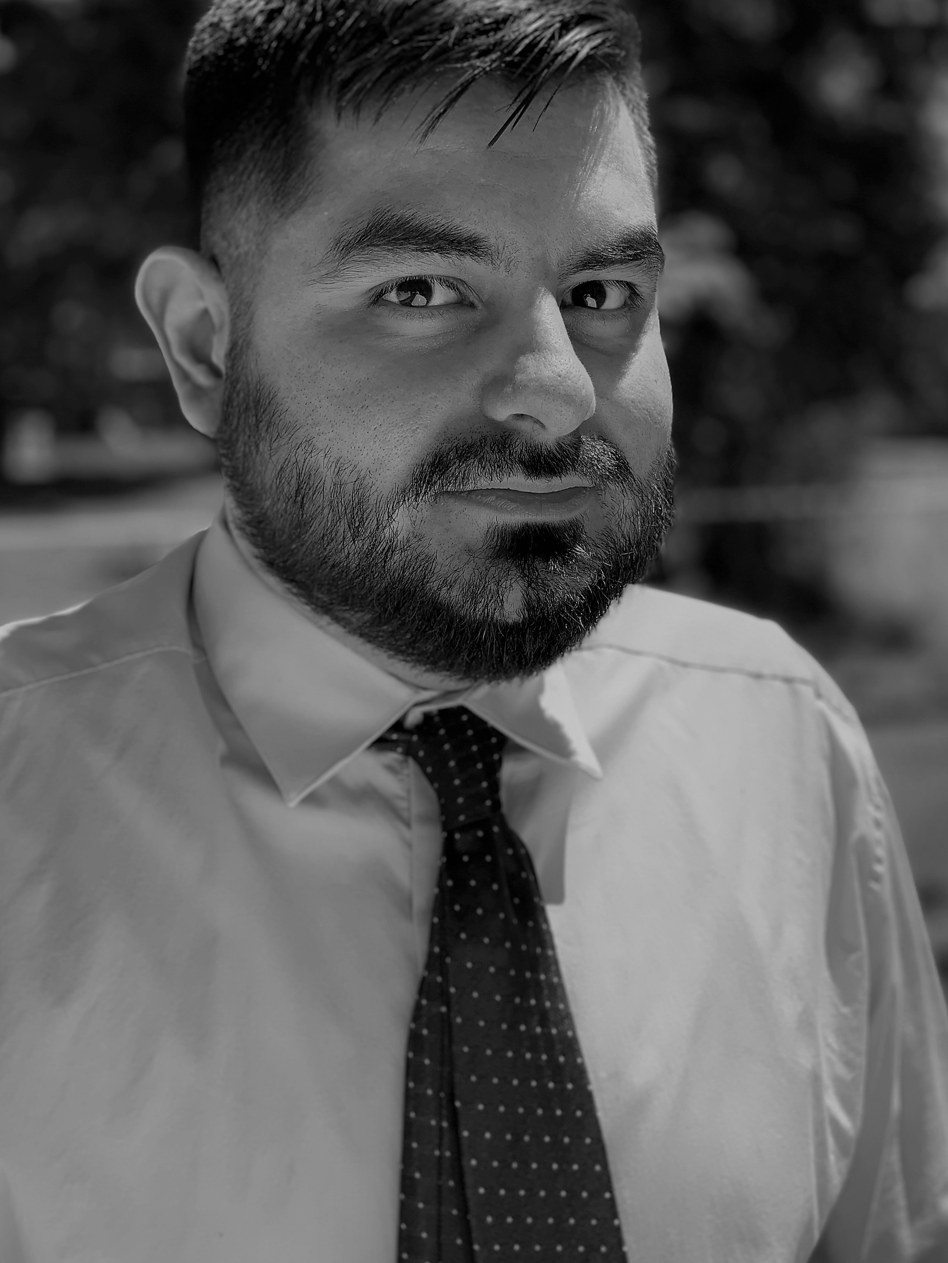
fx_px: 2081
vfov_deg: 33.8
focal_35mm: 57
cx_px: 496
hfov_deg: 25.7
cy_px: 576
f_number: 2.4
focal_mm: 6
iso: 16
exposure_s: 1/480
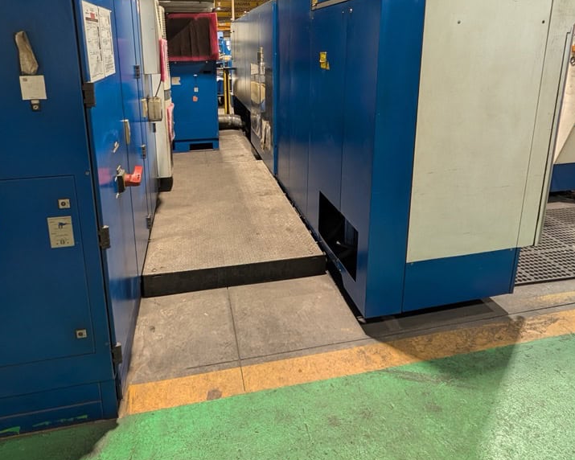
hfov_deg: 77.5
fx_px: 357
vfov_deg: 62.4
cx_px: 264
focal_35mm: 21
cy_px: 124
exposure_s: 1/24
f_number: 1.7
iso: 69
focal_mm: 2
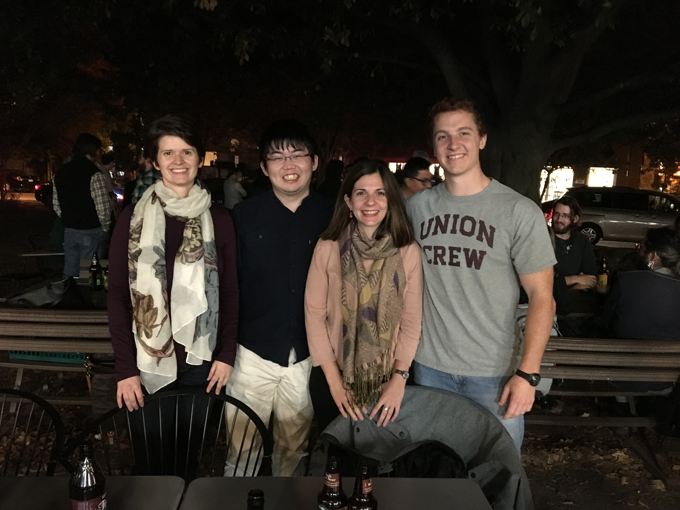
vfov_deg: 48.2
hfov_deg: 61.7
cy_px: 255
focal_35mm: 29
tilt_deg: -9.0
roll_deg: -1.8
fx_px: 570
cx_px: 340
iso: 640
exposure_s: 1/15
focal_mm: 4.15
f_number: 2.2
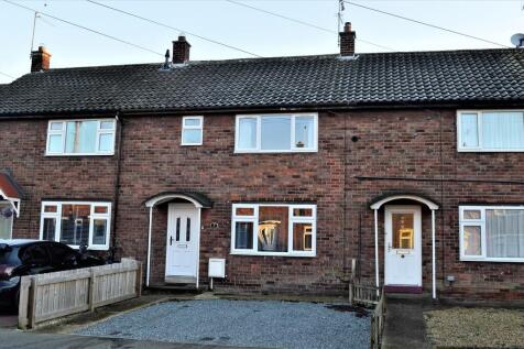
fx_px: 524
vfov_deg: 36.8
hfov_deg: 53.1
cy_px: 174
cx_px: 262
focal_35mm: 36
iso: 400
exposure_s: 1/80
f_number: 8
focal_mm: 24
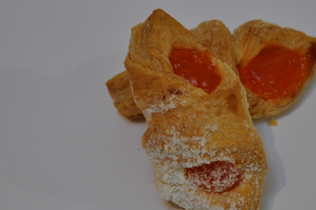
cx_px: 212
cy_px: 116
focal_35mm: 142
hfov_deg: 14.4
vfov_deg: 9.6
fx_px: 1245
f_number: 5
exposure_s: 1/40
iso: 400
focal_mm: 58
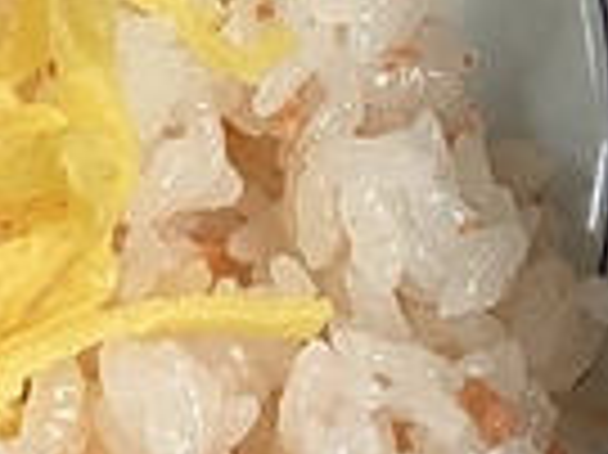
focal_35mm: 230
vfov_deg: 6.3
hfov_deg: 8.6
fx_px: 4036
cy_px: -476
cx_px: 518
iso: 100
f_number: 2.4
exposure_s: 1/60
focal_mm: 3.3
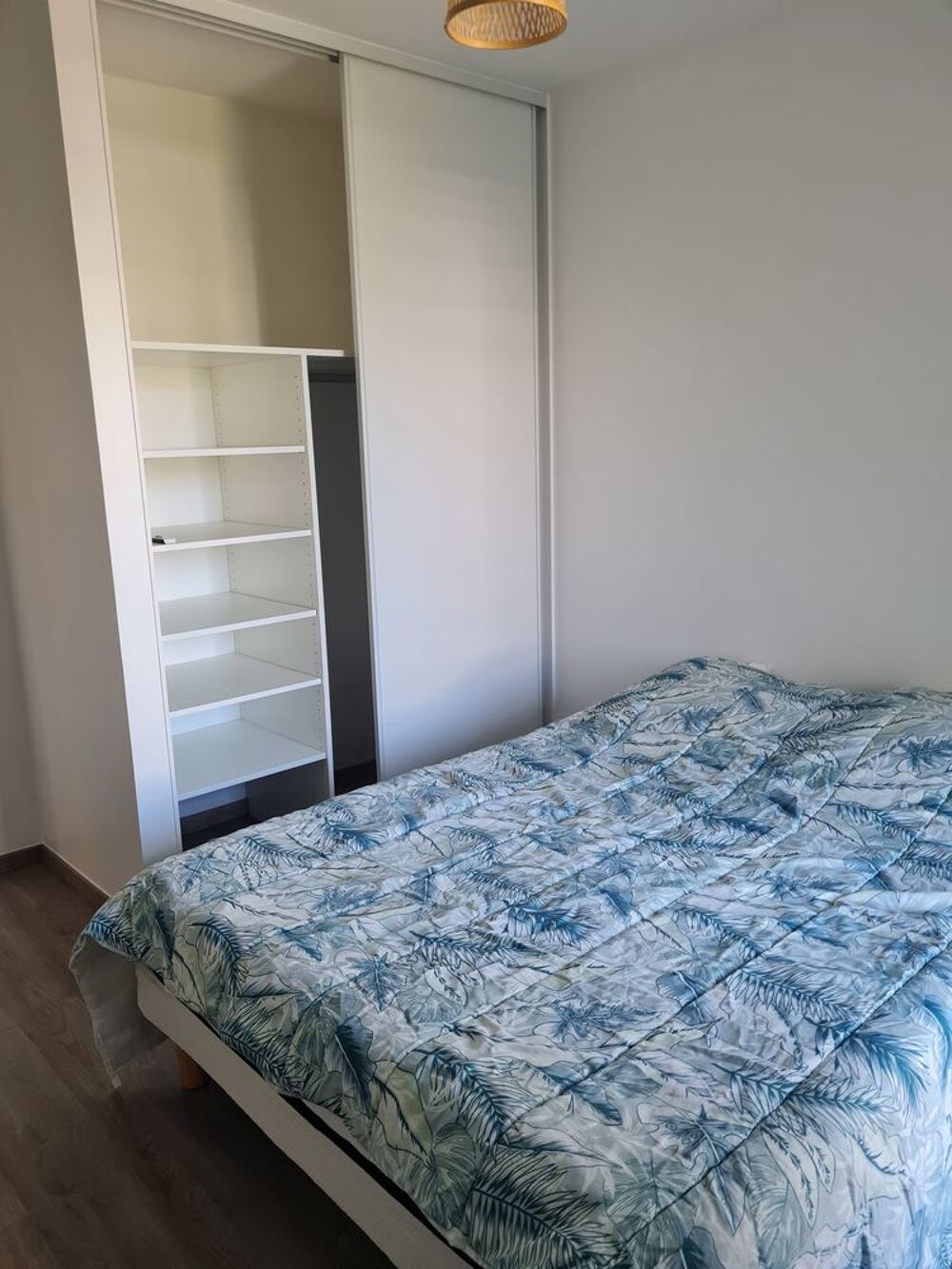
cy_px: 634
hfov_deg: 53.1
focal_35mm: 26
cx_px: 476
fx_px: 953
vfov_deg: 67.3
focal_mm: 5.4
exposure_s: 1/100
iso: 160
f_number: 1.8
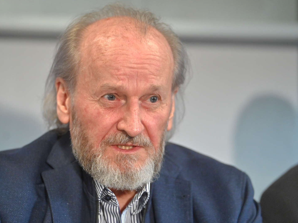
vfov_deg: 11.3
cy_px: 112
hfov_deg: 15.1
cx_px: 131
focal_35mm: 131
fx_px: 1128
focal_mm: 120
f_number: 2.8
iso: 2200
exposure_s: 1/323
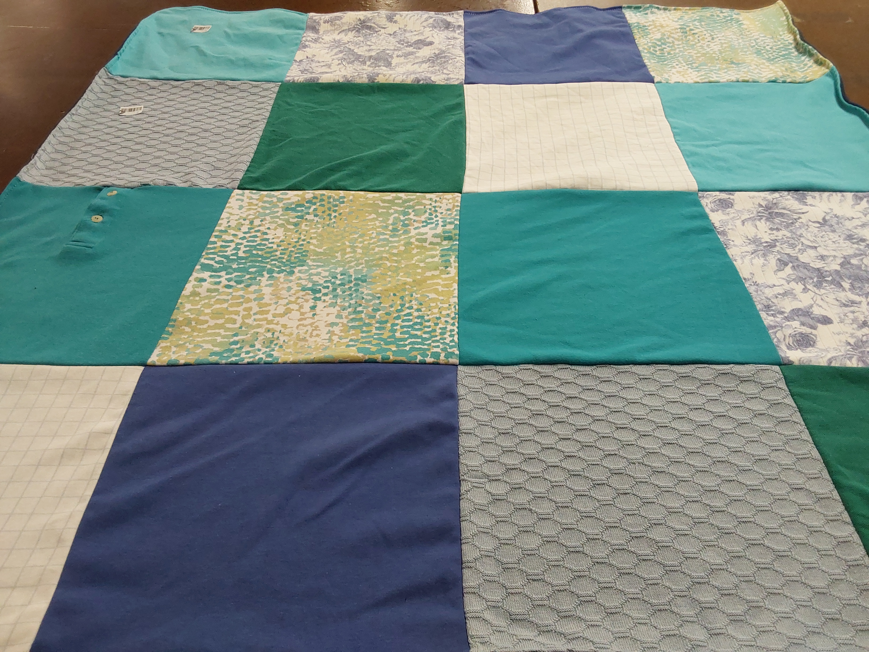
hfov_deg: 63.4
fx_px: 703
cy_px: 326
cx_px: 434
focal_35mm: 28
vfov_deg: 49.7
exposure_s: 1/60
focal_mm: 2.91
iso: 100
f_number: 1.9
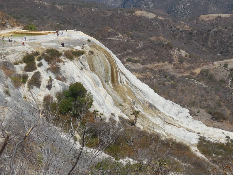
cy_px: 88
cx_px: 116
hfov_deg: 30.7
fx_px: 424
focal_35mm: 63
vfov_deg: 23.3
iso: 125
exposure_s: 1/1000
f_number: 5.6
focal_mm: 11.3
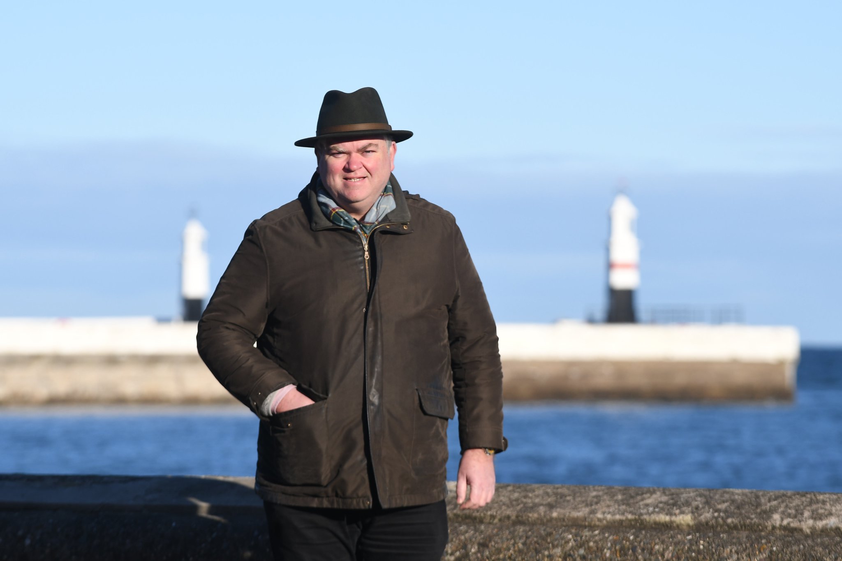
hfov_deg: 8.9
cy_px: 280
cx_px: 421
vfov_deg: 5.9
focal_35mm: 232
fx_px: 5437
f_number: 8
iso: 320
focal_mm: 155
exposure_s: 1/2000
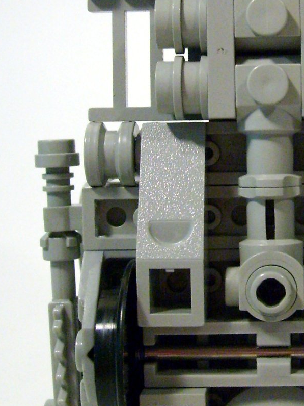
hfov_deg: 16.2
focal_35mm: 90
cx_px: 287
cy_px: 143
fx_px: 1054
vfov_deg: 21.7
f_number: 2.8
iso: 200
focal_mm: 5.8
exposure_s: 1/60
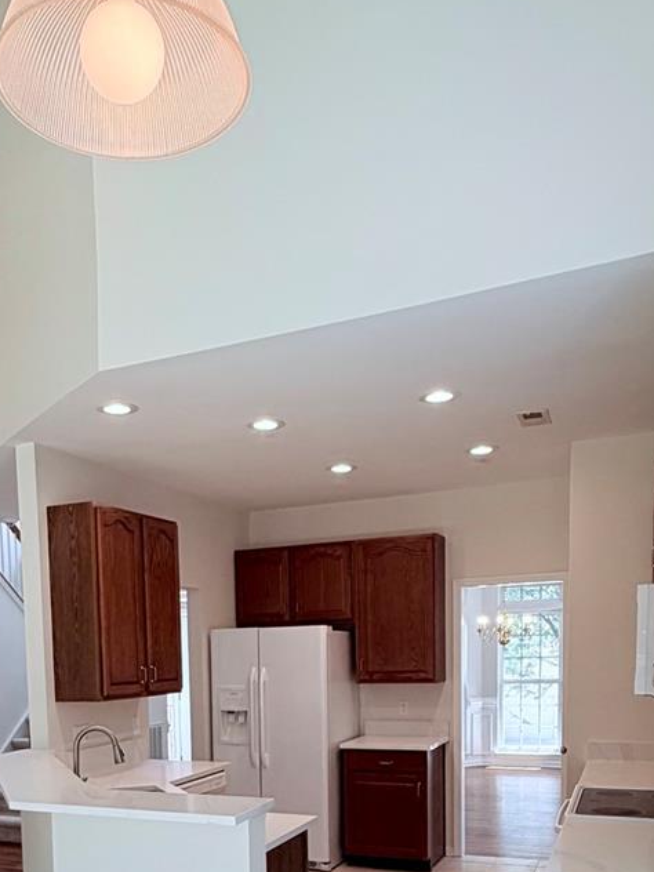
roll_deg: +1.8
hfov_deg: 41.3
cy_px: 735
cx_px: 221
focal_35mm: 34
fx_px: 856
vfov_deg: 49.7
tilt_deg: -4.8
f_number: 2.2
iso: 100
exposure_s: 1/120
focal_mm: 2.22
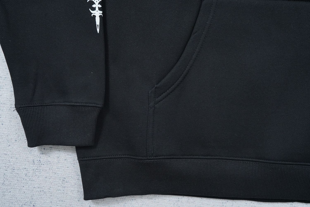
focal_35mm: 35
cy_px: 104
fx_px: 301
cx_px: 155
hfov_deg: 54.4
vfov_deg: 37.9
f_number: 10
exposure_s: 1/100
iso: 1600
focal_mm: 35
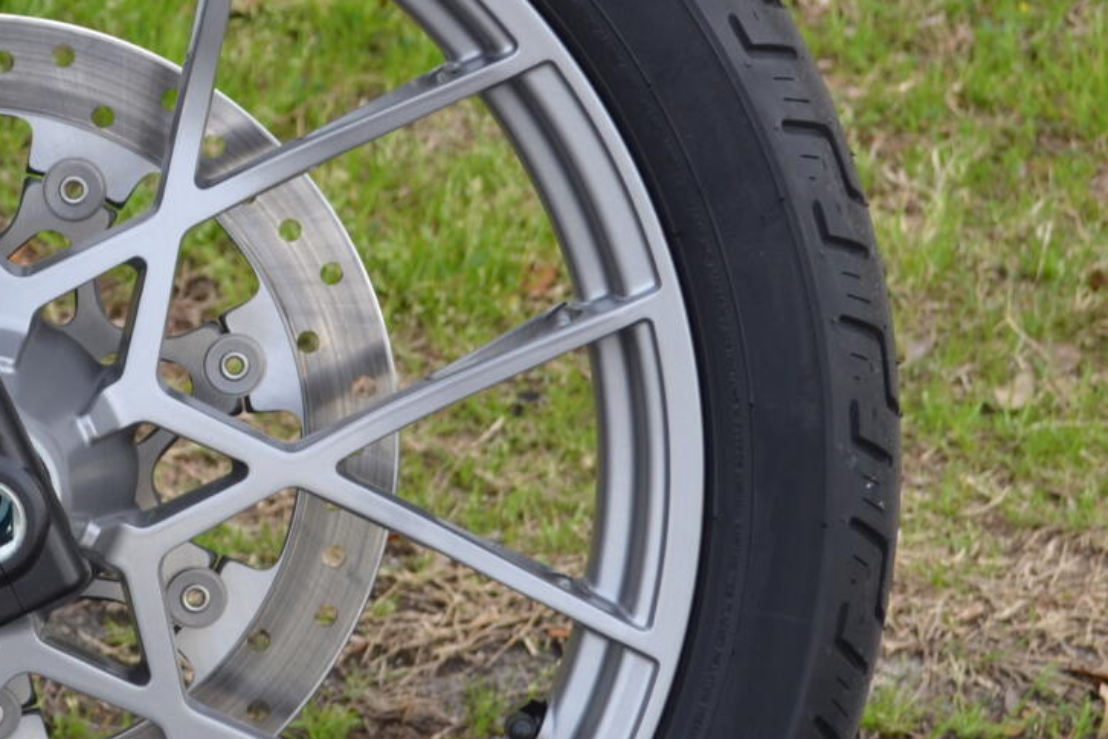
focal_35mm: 157
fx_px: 4832
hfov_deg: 12.9
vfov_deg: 8.7
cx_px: -9
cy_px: 378
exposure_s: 1/125
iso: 125
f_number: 5.6
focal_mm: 38
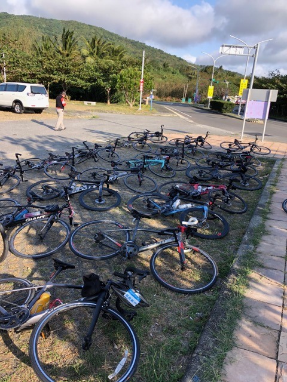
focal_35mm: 28
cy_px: 191
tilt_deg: -15.6
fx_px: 310
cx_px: 144
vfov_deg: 63.4
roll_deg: -3.3
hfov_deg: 49.7
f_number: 1.8
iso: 20
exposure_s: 1/269
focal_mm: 4
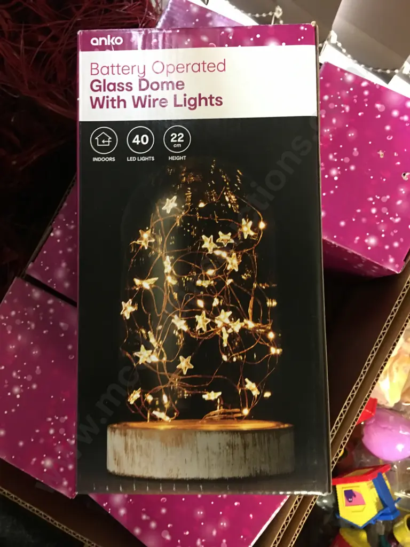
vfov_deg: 61.7
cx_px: 205
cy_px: 274
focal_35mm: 29
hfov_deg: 48.2
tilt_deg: -85.2
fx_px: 458
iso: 125
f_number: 2.2
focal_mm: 4.15
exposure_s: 1/8
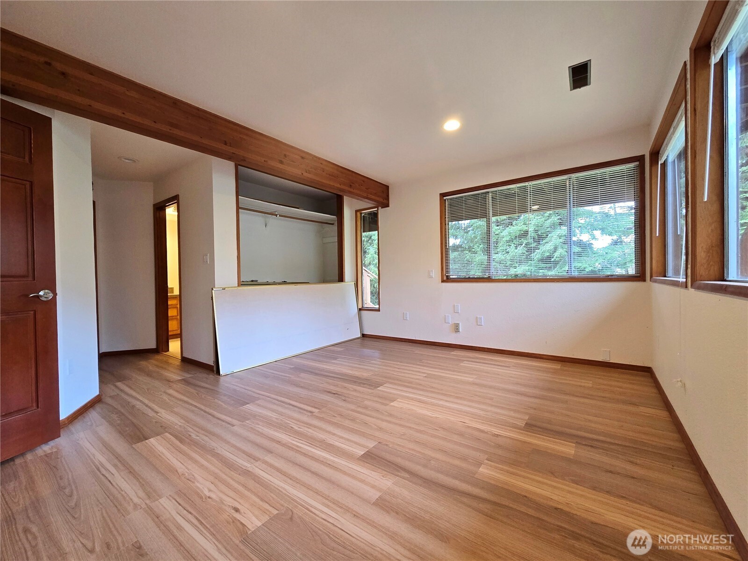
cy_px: 280
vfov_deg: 89.9
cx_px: 374
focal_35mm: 13
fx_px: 281
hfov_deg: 106.2
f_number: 2.2
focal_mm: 2.2
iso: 200
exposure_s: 1/60
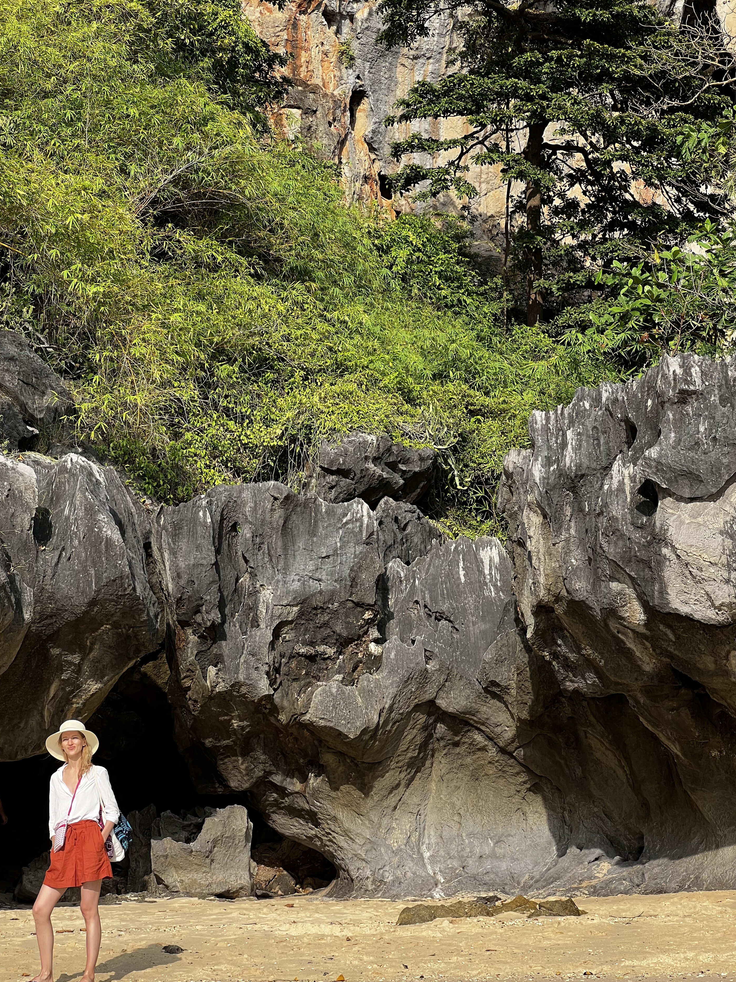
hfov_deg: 18.0
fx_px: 2325
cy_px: 506
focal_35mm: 82
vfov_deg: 23.8
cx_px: 347
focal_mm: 9
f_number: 2.8
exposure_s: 1/293
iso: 32
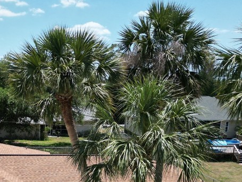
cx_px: 43
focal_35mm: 54
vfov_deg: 25.3
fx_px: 377
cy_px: 194
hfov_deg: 34.3
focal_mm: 6.72
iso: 130
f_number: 1.7
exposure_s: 1/3200
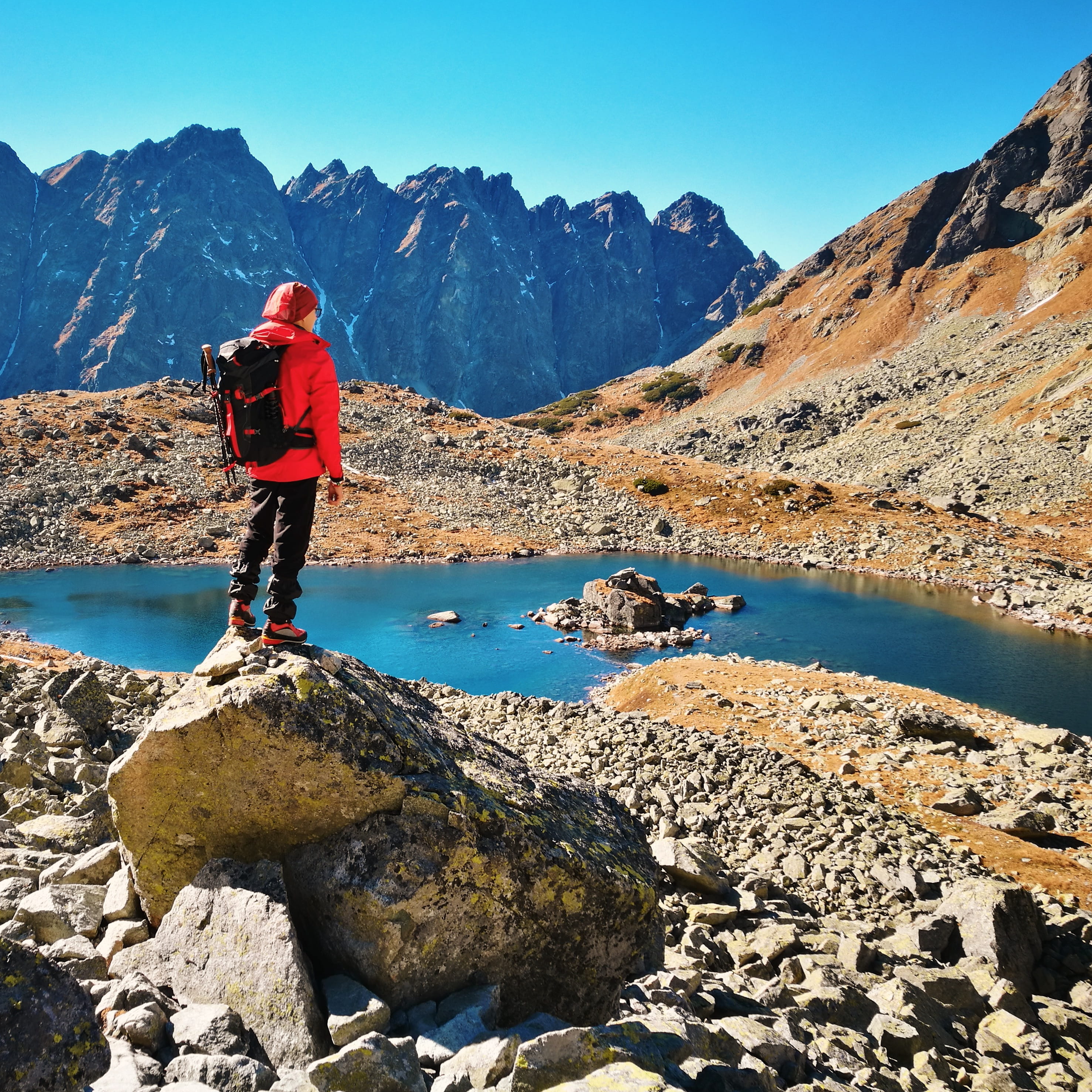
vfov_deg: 51.1
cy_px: 545
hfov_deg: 50.6
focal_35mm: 32
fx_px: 1142
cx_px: 414
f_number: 2.2
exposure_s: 1/225
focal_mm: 4.5
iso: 50
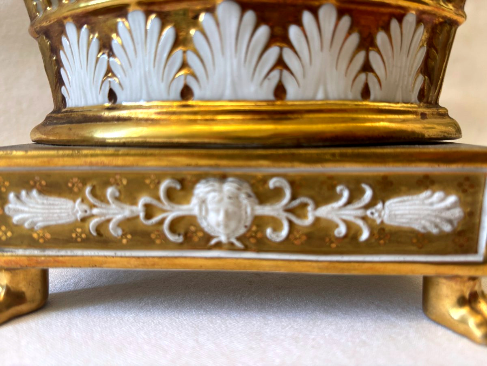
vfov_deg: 53.1
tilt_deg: -8.2
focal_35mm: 26
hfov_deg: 67.3
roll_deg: +1.2
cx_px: 244
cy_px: 183
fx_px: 366
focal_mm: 5.96
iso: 125
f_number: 1.6
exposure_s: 1/94
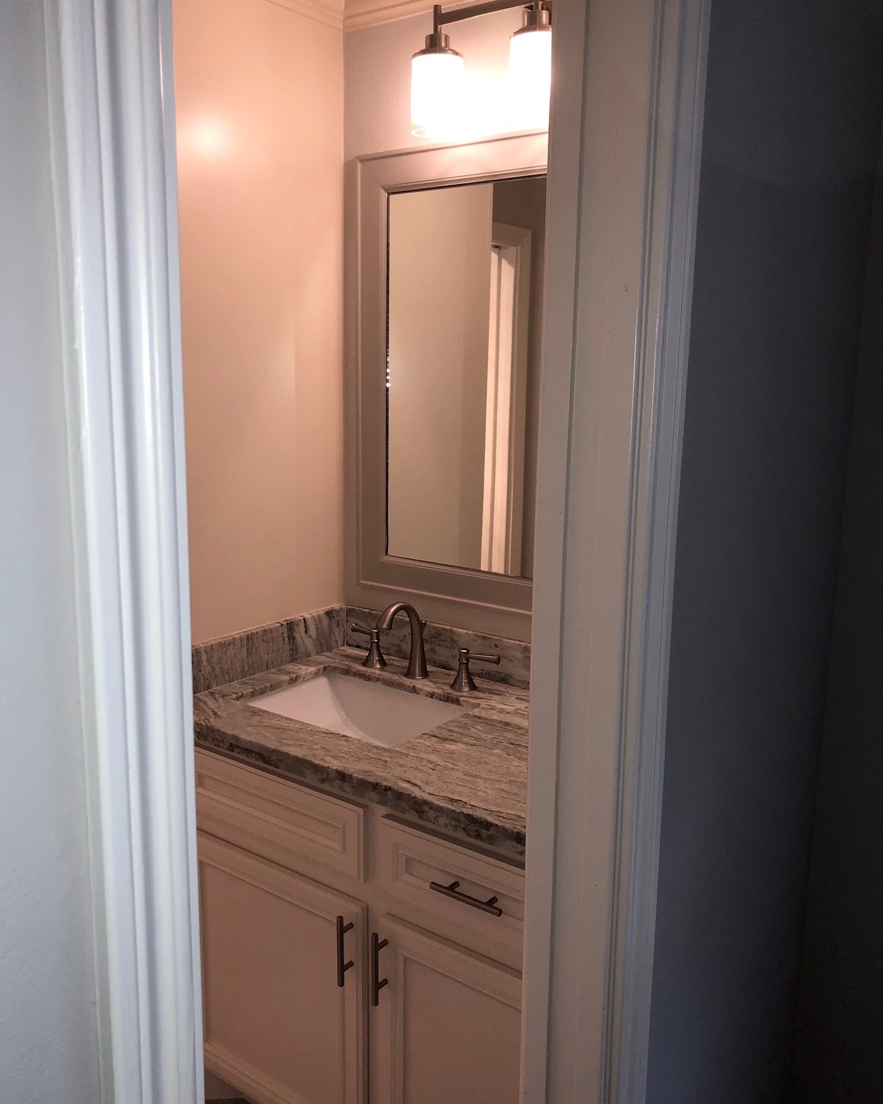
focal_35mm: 30
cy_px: 564
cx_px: 434
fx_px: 980
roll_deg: -1.1
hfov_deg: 48.5
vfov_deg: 58.8
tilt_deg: -11.3
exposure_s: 1/120
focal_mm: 4
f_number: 1.8
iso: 50
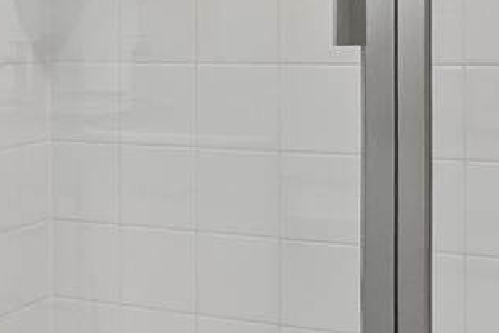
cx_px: -69
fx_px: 1067
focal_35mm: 77
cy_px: 51
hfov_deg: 24.3
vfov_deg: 17.5
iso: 400
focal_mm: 10
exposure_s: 1/40
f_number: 8
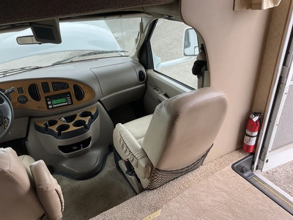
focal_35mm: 29
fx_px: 245
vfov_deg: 48.2
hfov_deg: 61.7
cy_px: 110
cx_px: 146
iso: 16
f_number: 1.8
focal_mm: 3
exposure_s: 1/134
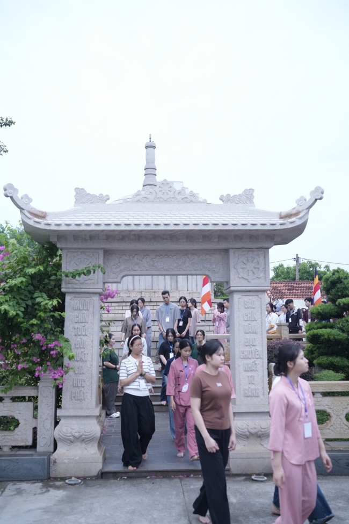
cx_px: 174
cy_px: 262
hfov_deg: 36.9
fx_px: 523
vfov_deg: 53.1
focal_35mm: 36
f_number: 2.8
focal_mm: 36
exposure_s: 1/400
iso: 4000
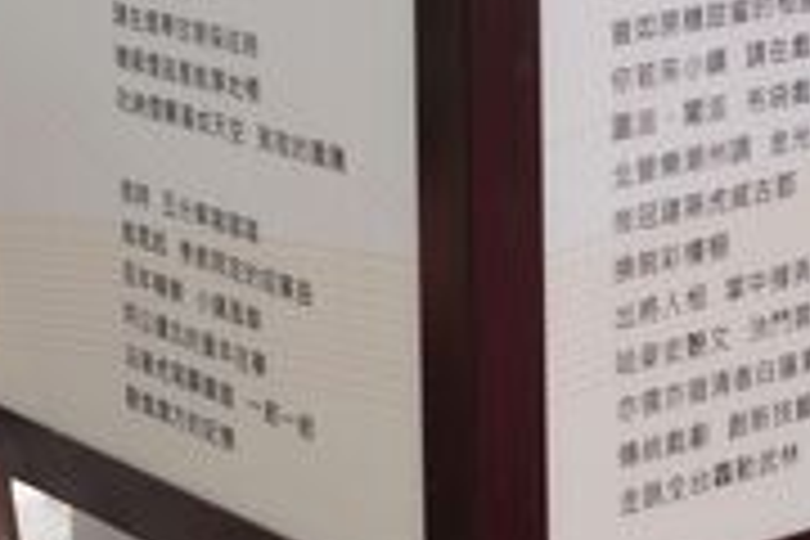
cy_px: 32
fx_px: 2925
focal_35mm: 130
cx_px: 130
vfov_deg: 10.5
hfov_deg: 15.6
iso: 200
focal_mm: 39
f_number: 4
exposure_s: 1/500
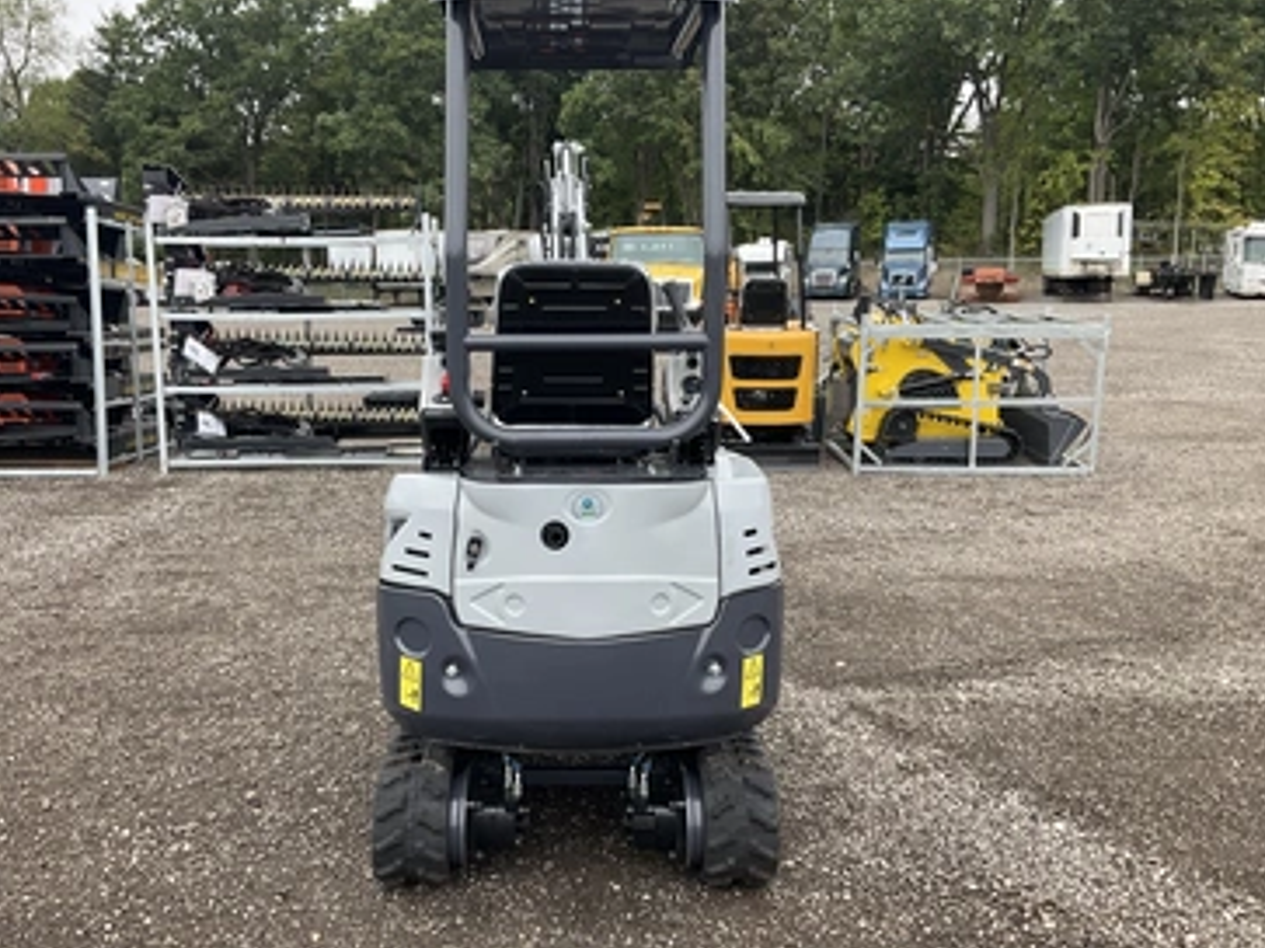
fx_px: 1169
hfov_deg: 56.7
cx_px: 575
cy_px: 443
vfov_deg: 44.1
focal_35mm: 32
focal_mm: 3
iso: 25
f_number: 1.8
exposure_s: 1/260
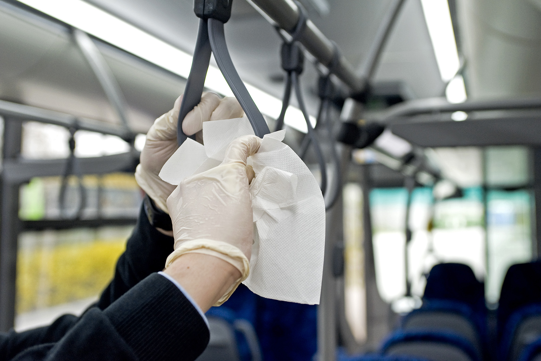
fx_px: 721
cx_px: 270
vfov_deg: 28.1
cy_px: 180
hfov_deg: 41.1
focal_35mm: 48
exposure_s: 1/125
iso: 800
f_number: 4
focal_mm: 48
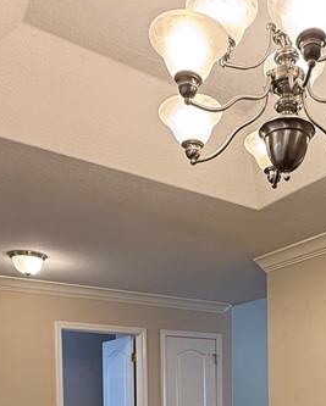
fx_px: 506
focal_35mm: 42
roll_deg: +0.8
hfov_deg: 34.7
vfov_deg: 38.3
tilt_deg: -1.8
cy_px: 417
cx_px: 255
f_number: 2.2
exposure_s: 1/60
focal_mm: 2.22
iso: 200
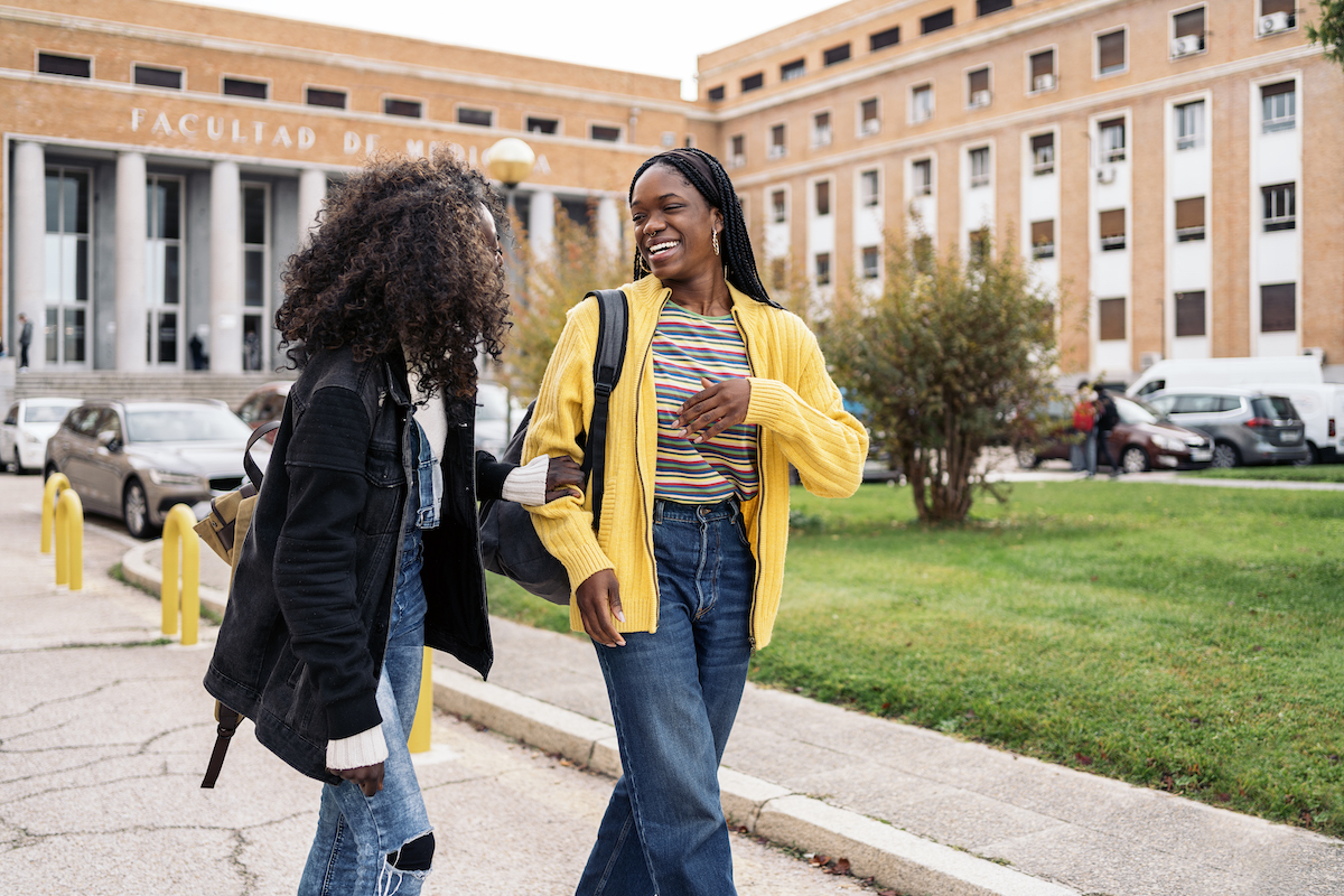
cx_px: 672
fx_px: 1307
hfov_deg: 54.4
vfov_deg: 37.9
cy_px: 448
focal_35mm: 35
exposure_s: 1/500
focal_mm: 35
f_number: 2.2
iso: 100
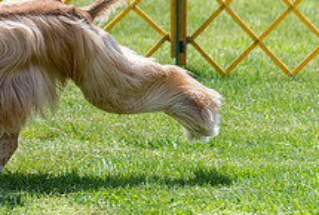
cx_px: -91
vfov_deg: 3.2
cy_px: -60
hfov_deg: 4.7
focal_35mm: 438
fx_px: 3895
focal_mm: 127
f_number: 3.5
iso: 100
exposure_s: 1/1000
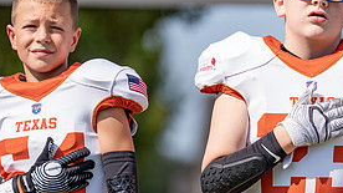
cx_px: 312
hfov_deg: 4.6
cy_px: 121
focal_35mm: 471
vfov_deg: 2.6
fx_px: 4282
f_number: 2.8
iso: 100
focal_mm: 200
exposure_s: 1/1600
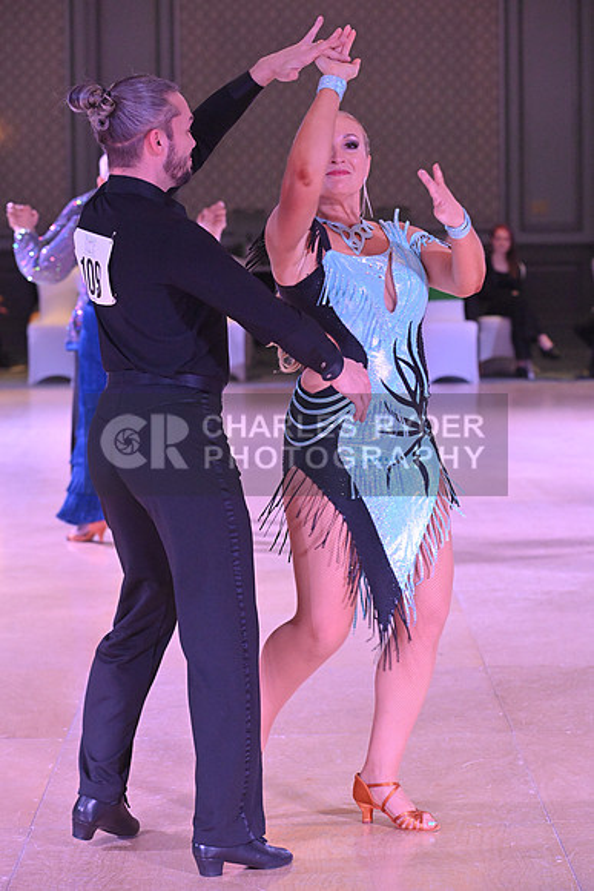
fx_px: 2968
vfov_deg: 17.1
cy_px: 446
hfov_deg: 11.4
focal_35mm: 120
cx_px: 297
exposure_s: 1/400
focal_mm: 120
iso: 5000
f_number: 6.3
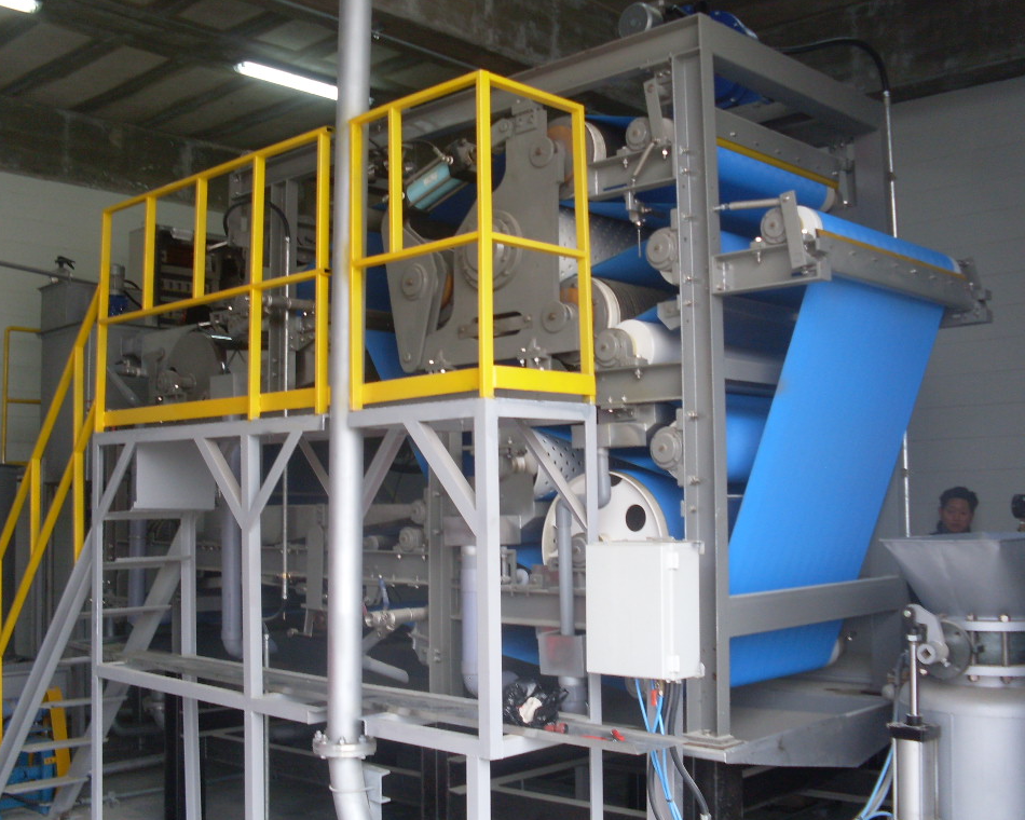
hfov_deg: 45.8
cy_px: 408
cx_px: 507
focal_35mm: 40
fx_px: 1213
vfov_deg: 37.3
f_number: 2.8
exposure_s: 1/60
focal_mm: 6.3
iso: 100
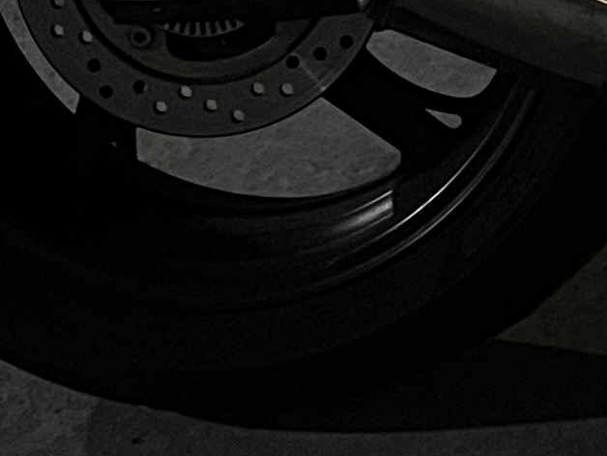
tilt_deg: -17.2
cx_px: 1245
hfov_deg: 10.7
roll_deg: +0.1
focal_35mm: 167
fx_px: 2928
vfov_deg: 8.0
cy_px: -769
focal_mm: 5.1
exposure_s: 1/33
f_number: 1.6
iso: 640
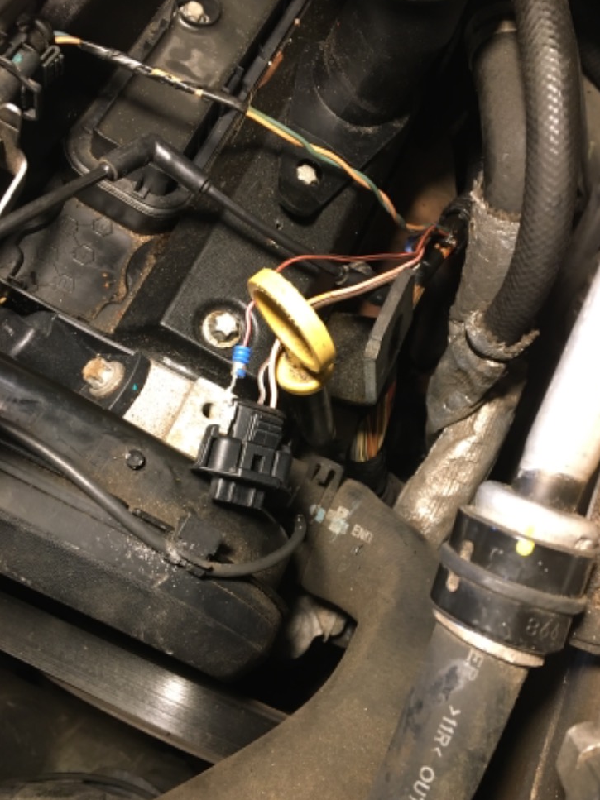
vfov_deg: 60.0
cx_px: 310
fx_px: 693
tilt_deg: -66.4
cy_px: 410
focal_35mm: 30
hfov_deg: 46.8
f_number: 2.2
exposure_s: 1/30
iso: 125
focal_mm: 4.15
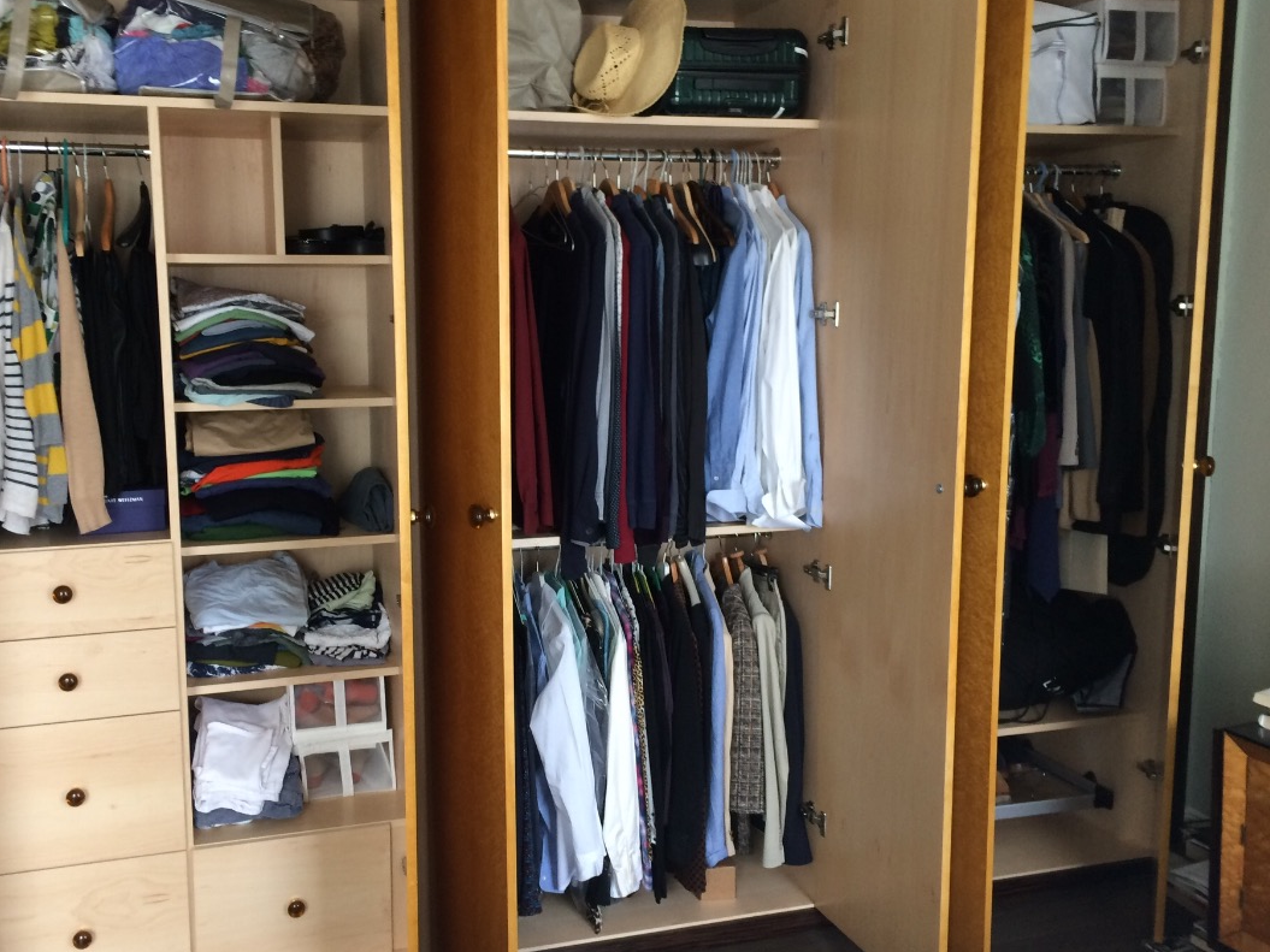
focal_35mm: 33
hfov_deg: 55.2
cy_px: 475
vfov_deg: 42.9
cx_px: 567
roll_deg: +2.6
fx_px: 1211
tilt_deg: -7.5
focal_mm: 4.15
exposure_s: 1/33
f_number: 2.2
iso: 100
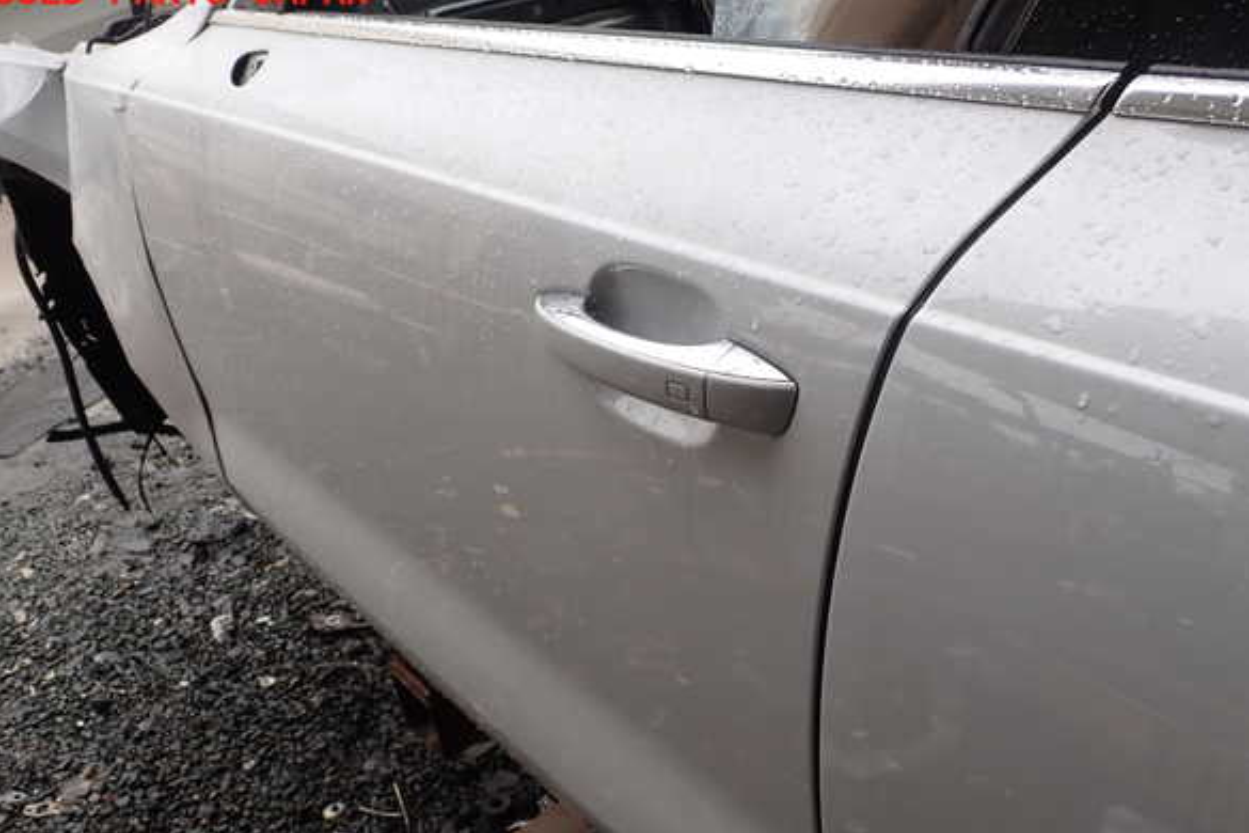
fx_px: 1110
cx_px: 621
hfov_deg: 58.7
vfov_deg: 41.1
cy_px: 444
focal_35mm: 32
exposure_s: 1/200
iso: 100
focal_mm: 5.4
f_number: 3.2
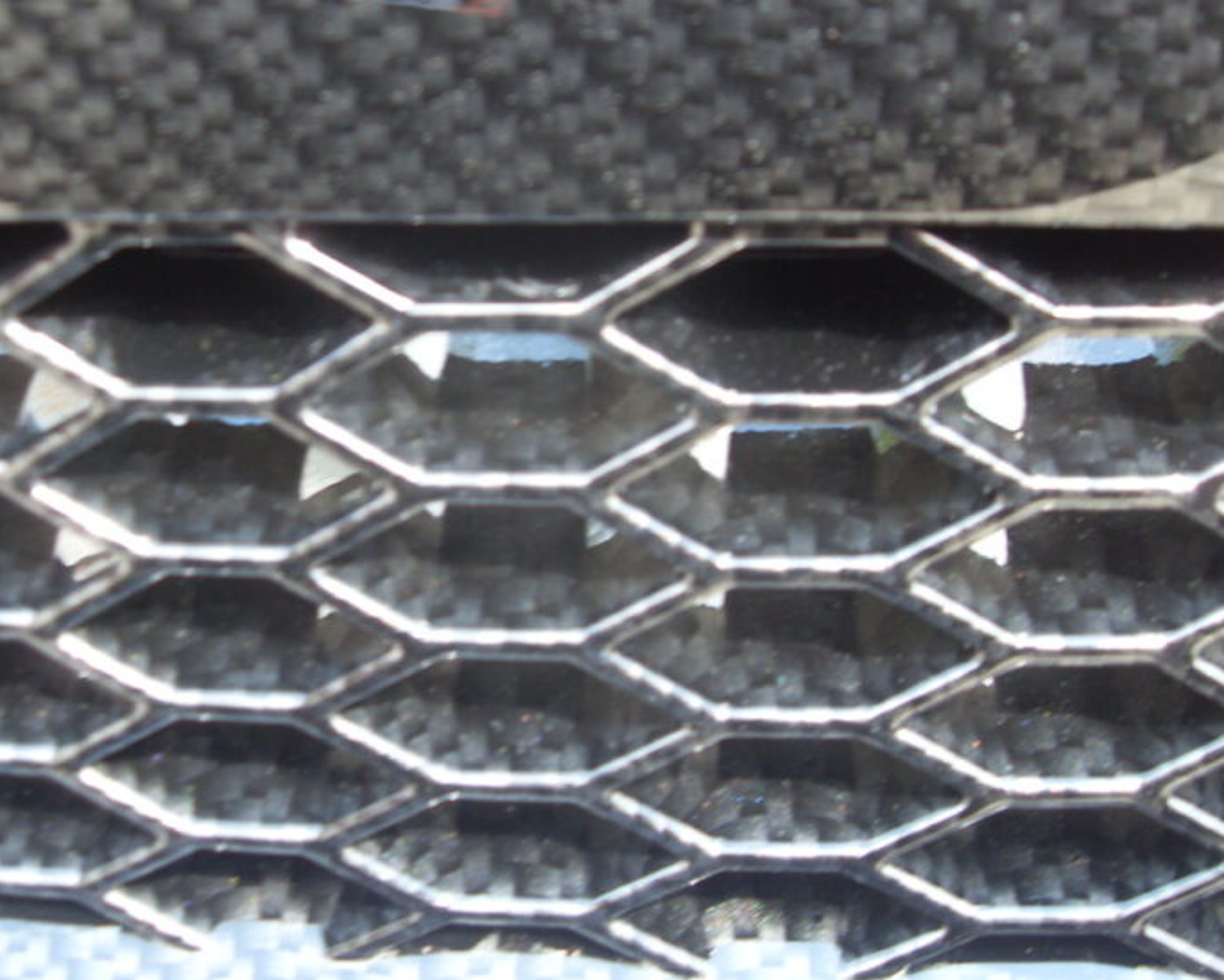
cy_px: 451
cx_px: 579
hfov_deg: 45.8
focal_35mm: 40
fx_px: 1450
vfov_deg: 37.3
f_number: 2.8
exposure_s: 1/90
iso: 100
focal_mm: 6.3
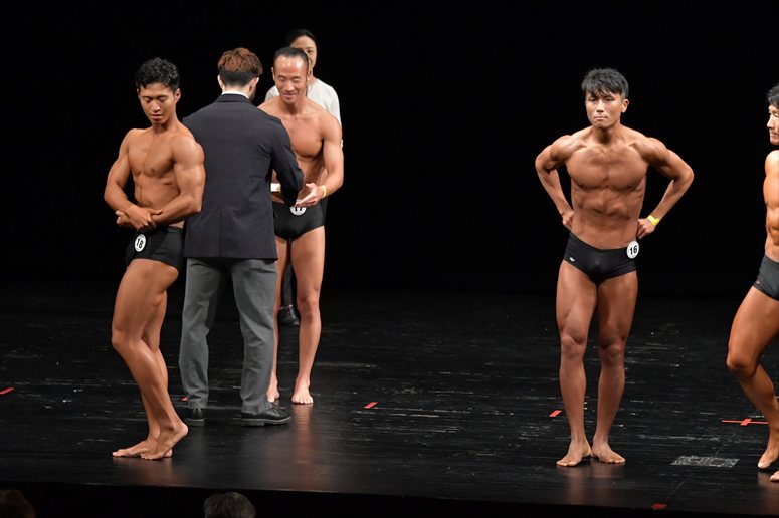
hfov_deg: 9.2
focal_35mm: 225
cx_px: 390
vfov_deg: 6.1
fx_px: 4866
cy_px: 259
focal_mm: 150
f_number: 5.6
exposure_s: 1/400
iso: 3200
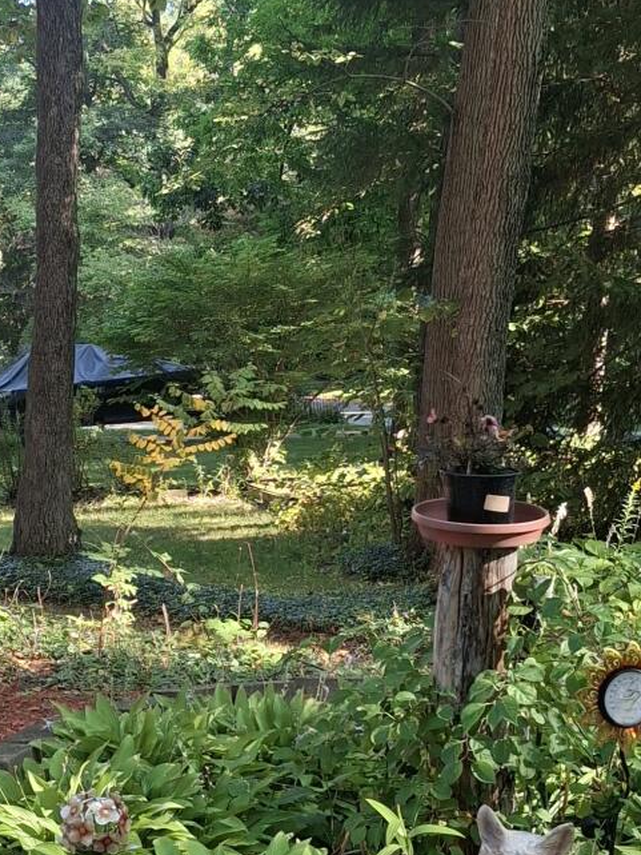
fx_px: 1925
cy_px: 488
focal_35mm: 78
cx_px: 213
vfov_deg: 25.0
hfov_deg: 18.8
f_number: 1.8
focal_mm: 4.69
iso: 32
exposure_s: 1/225
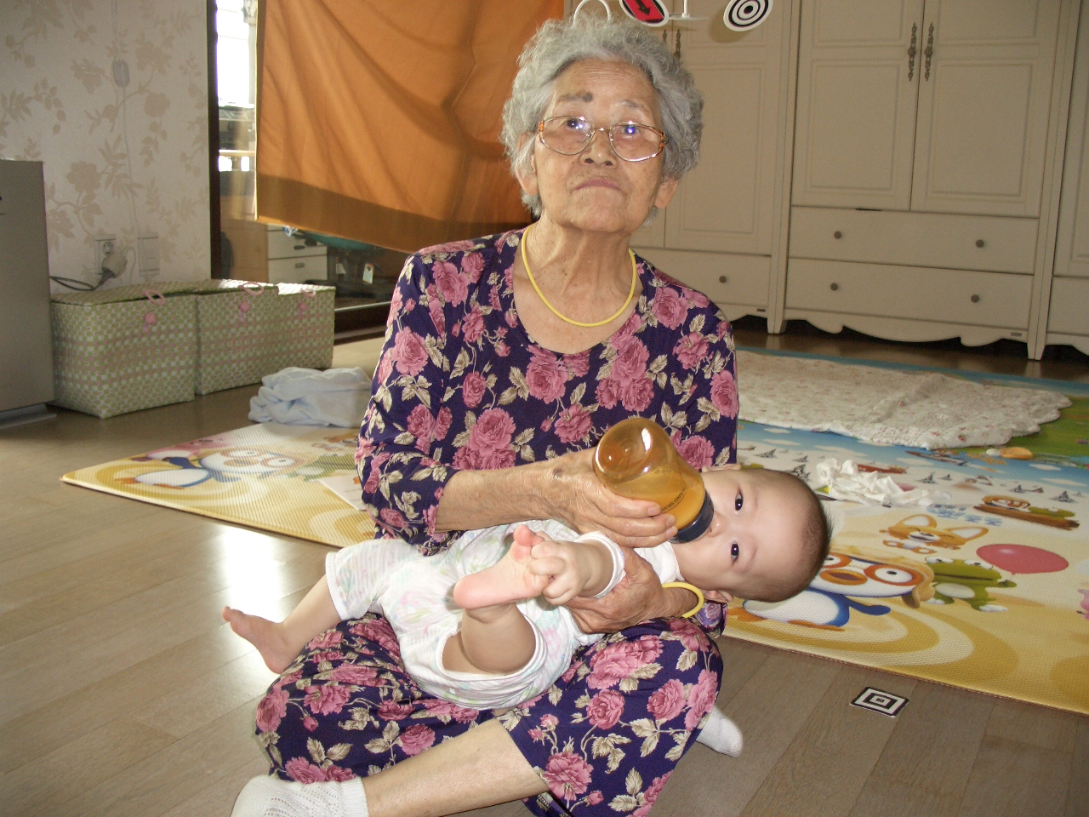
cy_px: 408
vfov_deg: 42.9
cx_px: 544
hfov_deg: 55.4
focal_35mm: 33
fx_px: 1038
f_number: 2.8
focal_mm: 7.1
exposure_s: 1/60
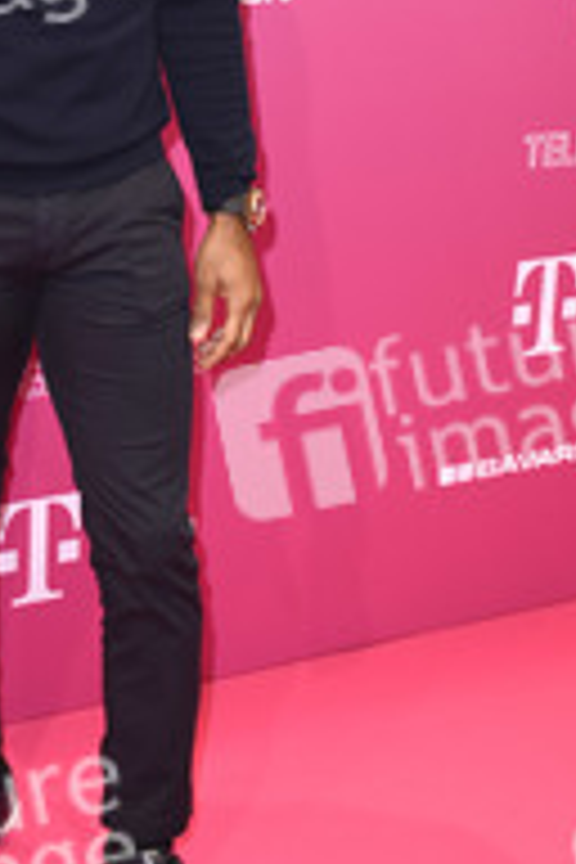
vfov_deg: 26.6
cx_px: 36
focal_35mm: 75
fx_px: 1800
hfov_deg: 17.8
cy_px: 189
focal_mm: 24
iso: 640
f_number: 6.3
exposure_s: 1/160
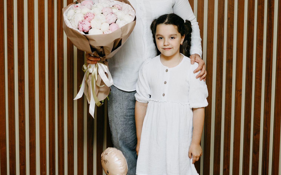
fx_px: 551
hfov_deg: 28.5
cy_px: 1
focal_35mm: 72
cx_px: 117
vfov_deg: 17.7
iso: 125
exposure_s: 1/160
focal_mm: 35
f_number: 3.2
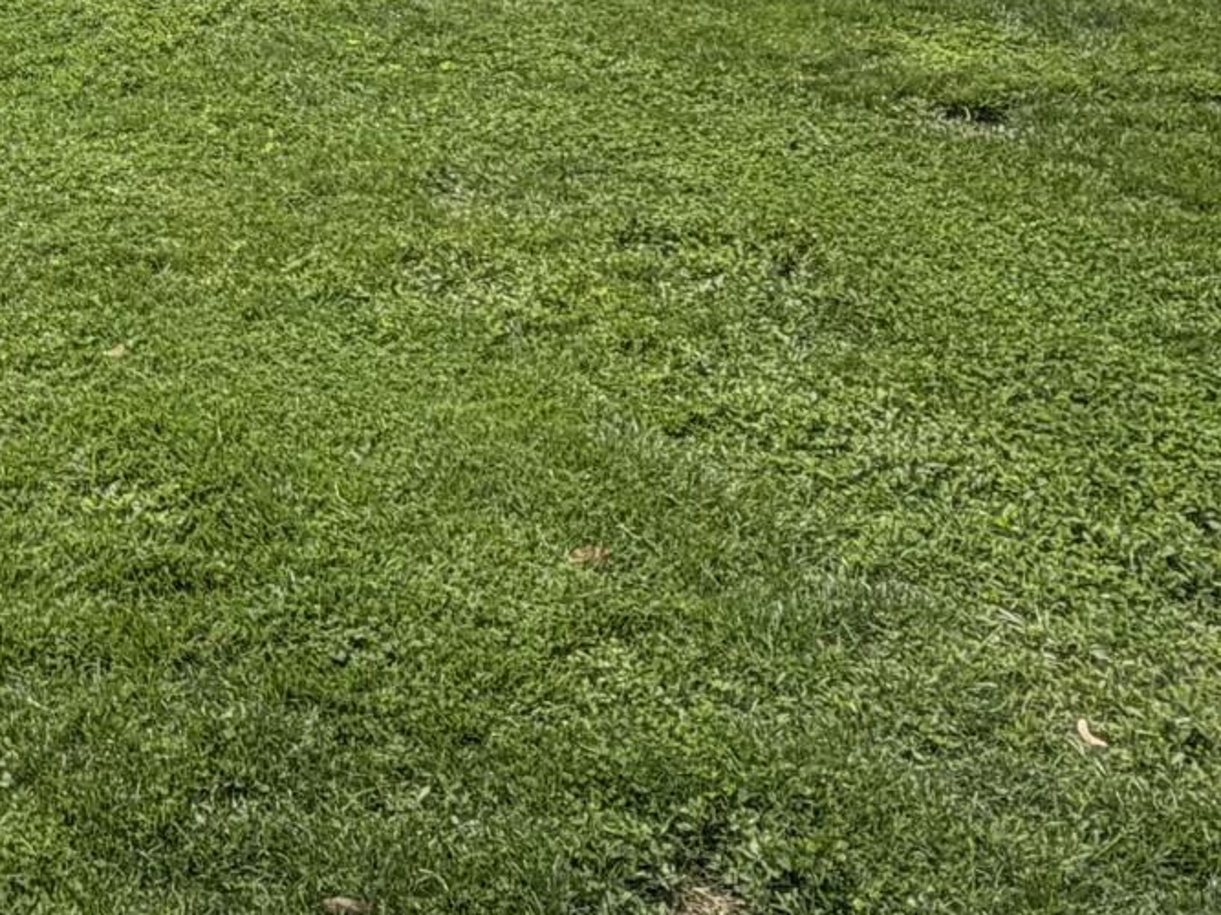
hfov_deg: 28.2
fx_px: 2222
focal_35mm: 63
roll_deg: -0.9
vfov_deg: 20.5
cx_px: -101
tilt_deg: -6.5
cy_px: -388
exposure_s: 1/970
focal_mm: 2.22
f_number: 2.2
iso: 20
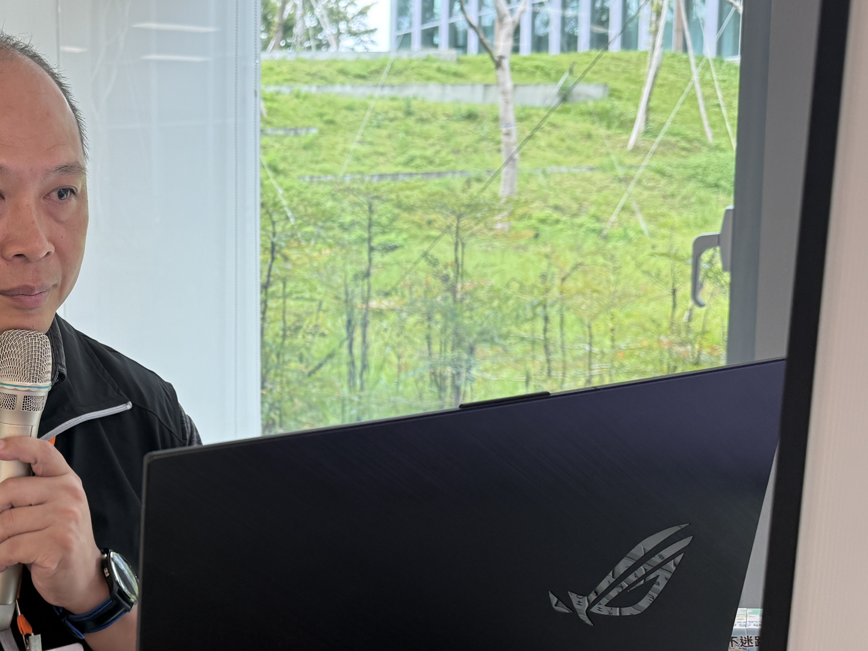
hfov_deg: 36.0
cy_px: 357
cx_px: 10
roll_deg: +2.4
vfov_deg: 30.2
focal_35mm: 48
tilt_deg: -7.0
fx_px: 1204
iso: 100
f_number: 1.78
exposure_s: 1/100
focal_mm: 6.76
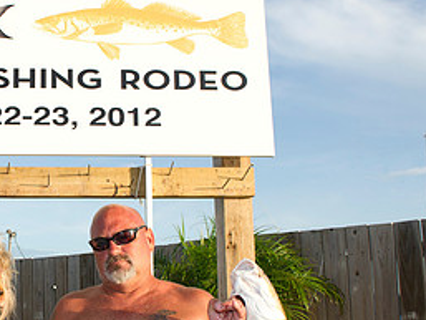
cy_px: 224
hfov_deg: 34.6
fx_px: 640
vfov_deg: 27.8
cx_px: 36
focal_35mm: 52
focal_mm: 24
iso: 200
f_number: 7.1
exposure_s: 1/250
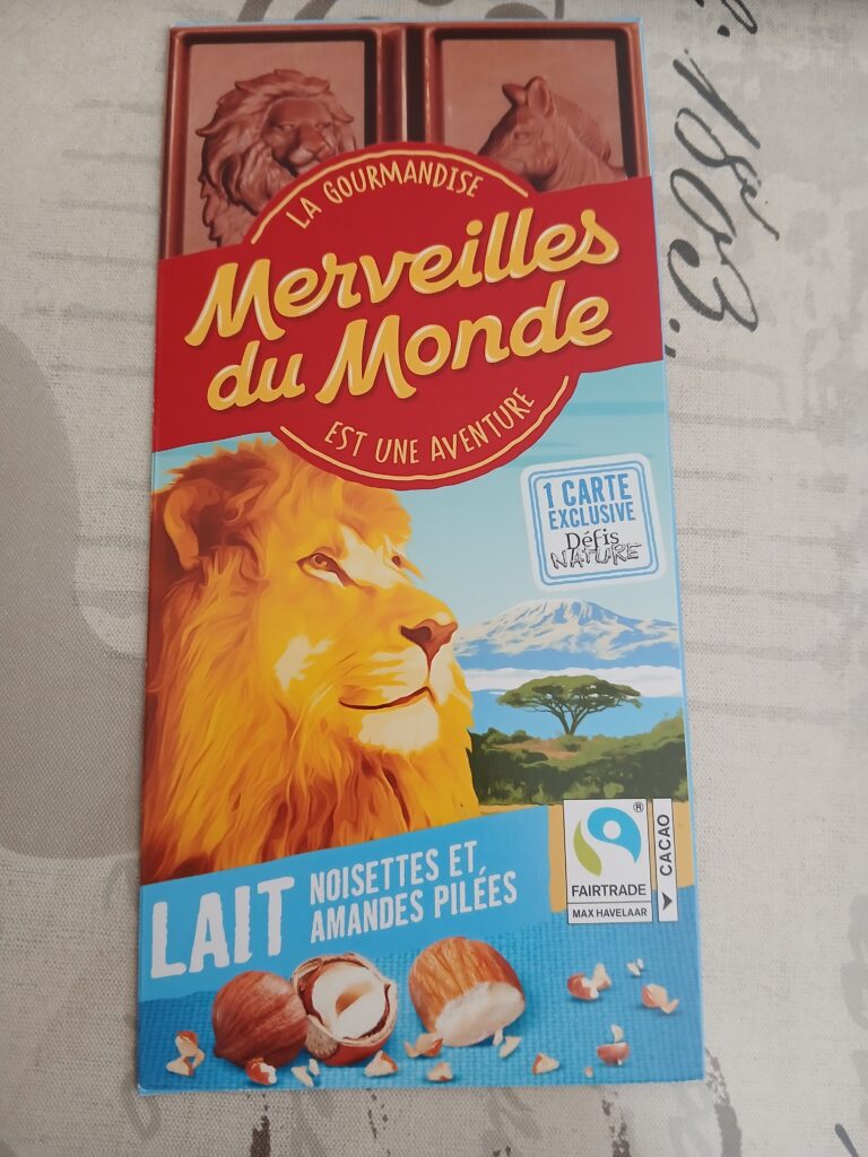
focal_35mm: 26
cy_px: 578
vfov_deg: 67.3
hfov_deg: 53.1
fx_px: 869
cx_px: 434
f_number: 1.8
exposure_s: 1/50
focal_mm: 3.98
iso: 250
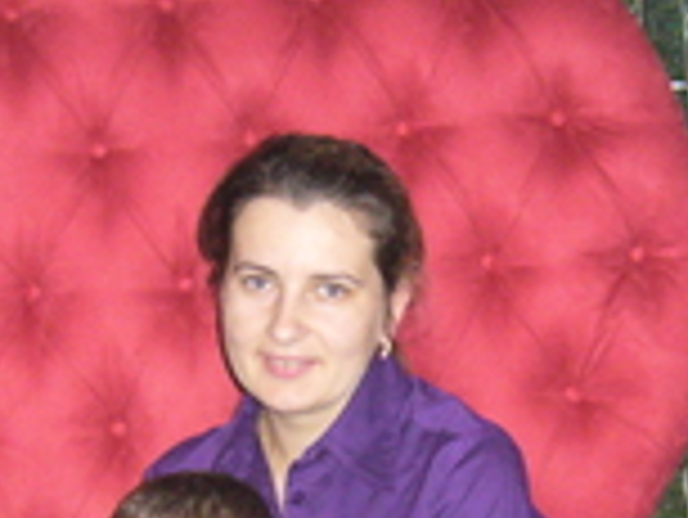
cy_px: 504
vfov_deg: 14.2
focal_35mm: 103
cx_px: 310
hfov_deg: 19.1
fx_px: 2049
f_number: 2.8
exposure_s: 1/30
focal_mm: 5.8
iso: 400
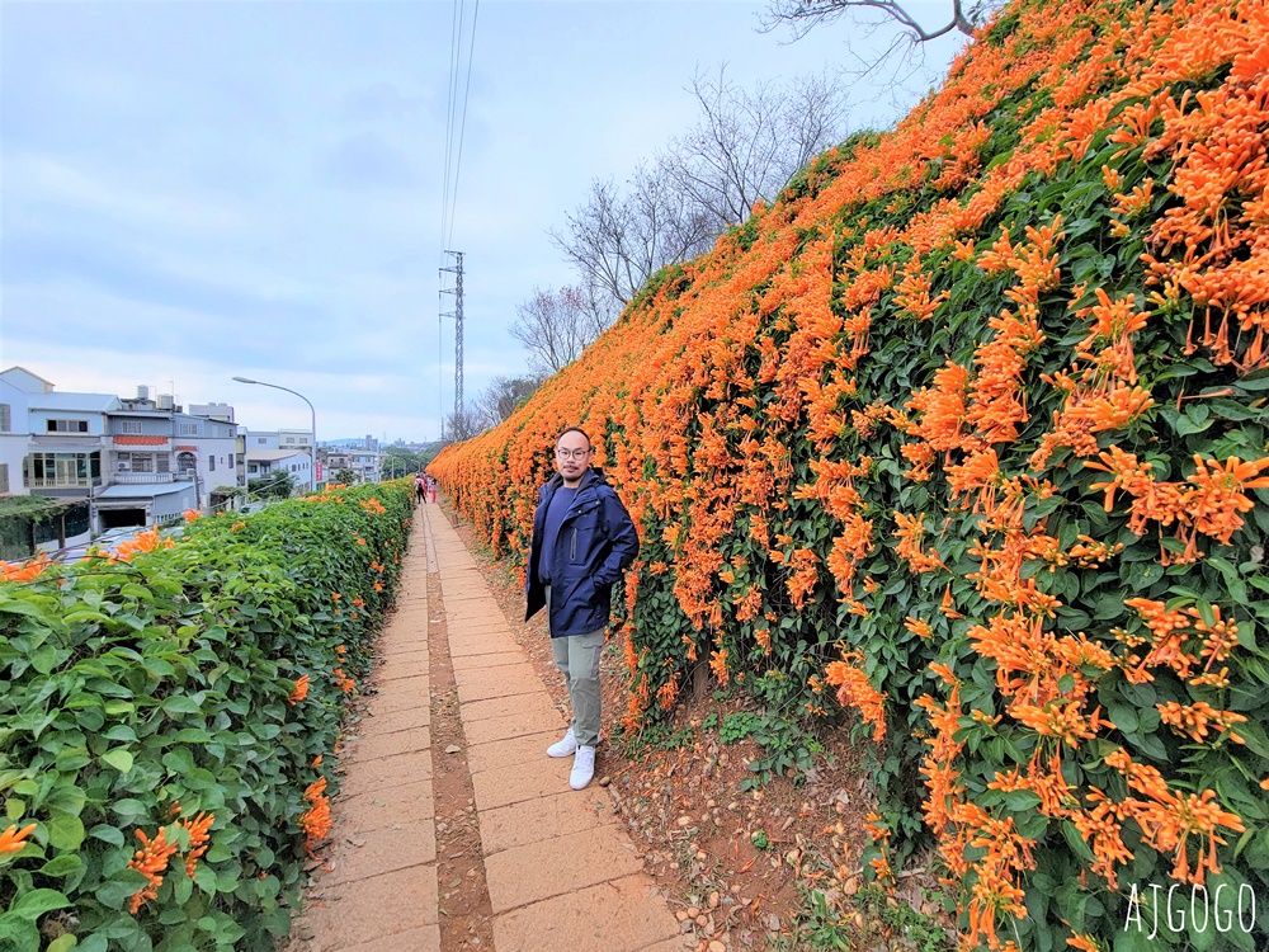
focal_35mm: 13
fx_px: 477
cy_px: 476
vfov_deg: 89.9
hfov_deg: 106.2
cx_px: 634
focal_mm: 2.2
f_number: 2.2
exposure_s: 1/211
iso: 50
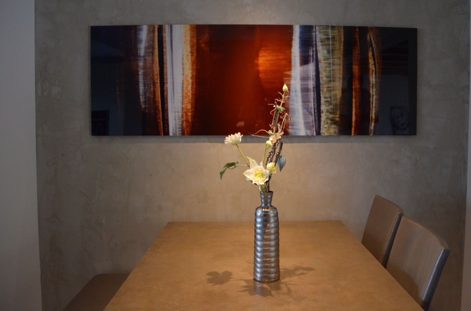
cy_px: 136
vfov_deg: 42.0
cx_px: 254
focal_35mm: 31
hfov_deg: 60.3
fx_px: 405
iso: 1600
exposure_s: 1/200
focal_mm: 18
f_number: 3.5
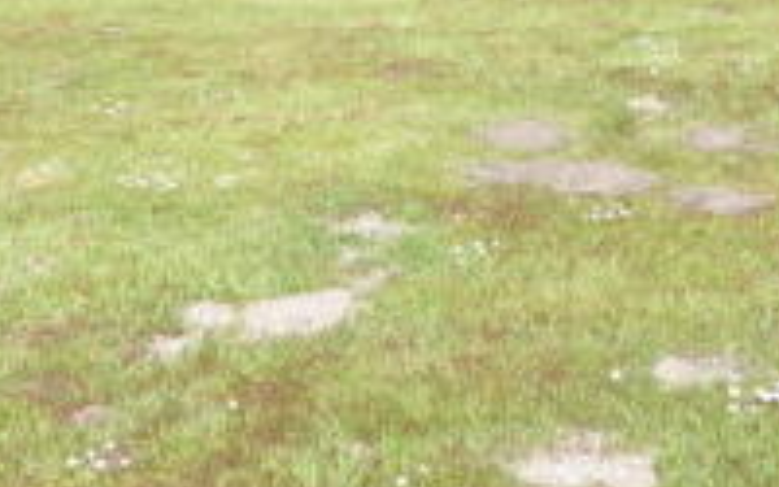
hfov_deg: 27.1
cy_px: -244
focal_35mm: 74
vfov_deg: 16.1
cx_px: 664
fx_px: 1571
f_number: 3.5
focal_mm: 4.3
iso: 80
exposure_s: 1/250
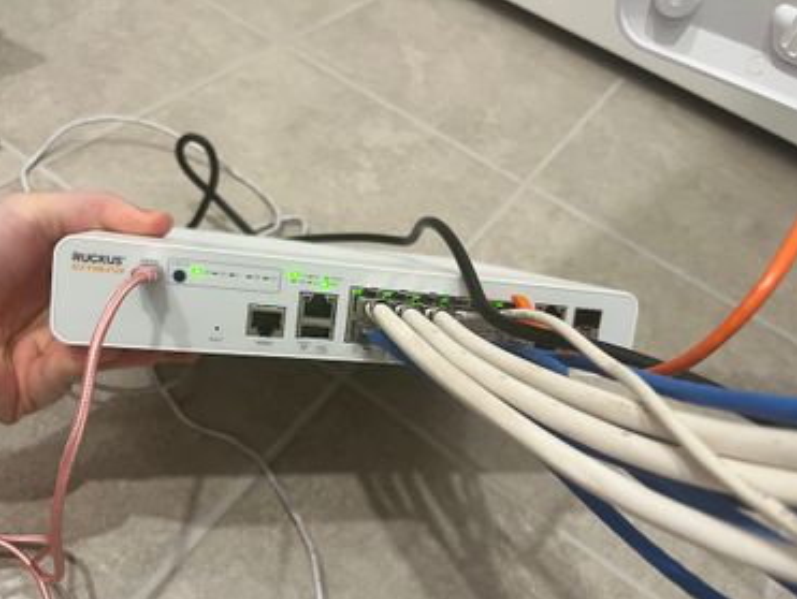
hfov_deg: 63.4
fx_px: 645
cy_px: 320
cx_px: 380
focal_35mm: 28
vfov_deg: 49.8
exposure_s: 1/60
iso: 160
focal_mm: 5.7
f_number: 1.5
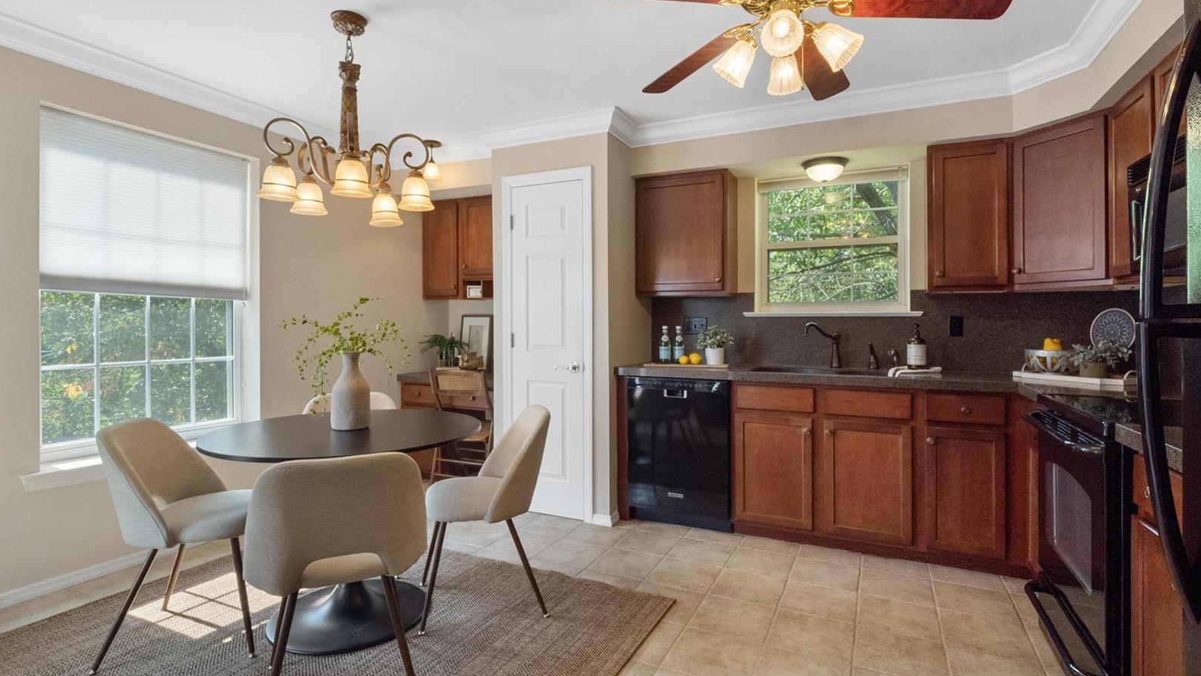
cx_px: 595
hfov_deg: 95.9
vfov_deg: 63.9
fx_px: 541
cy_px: 329
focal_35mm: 17
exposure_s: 1/50
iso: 400
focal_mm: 8
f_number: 8
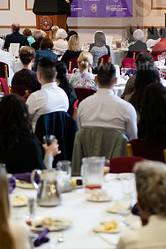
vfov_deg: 14.2
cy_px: 84
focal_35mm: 144
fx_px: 996
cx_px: 51
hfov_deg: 9.5
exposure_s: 1/200
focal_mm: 70
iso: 2000
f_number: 3.2
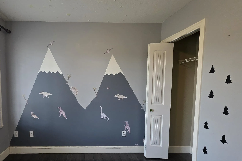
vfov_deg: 64.2
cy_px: 93
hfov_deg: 84.5
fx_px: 128
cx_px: 85
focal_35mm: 19
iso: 250
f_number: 1.9
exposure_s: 1/120
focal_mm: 2.2
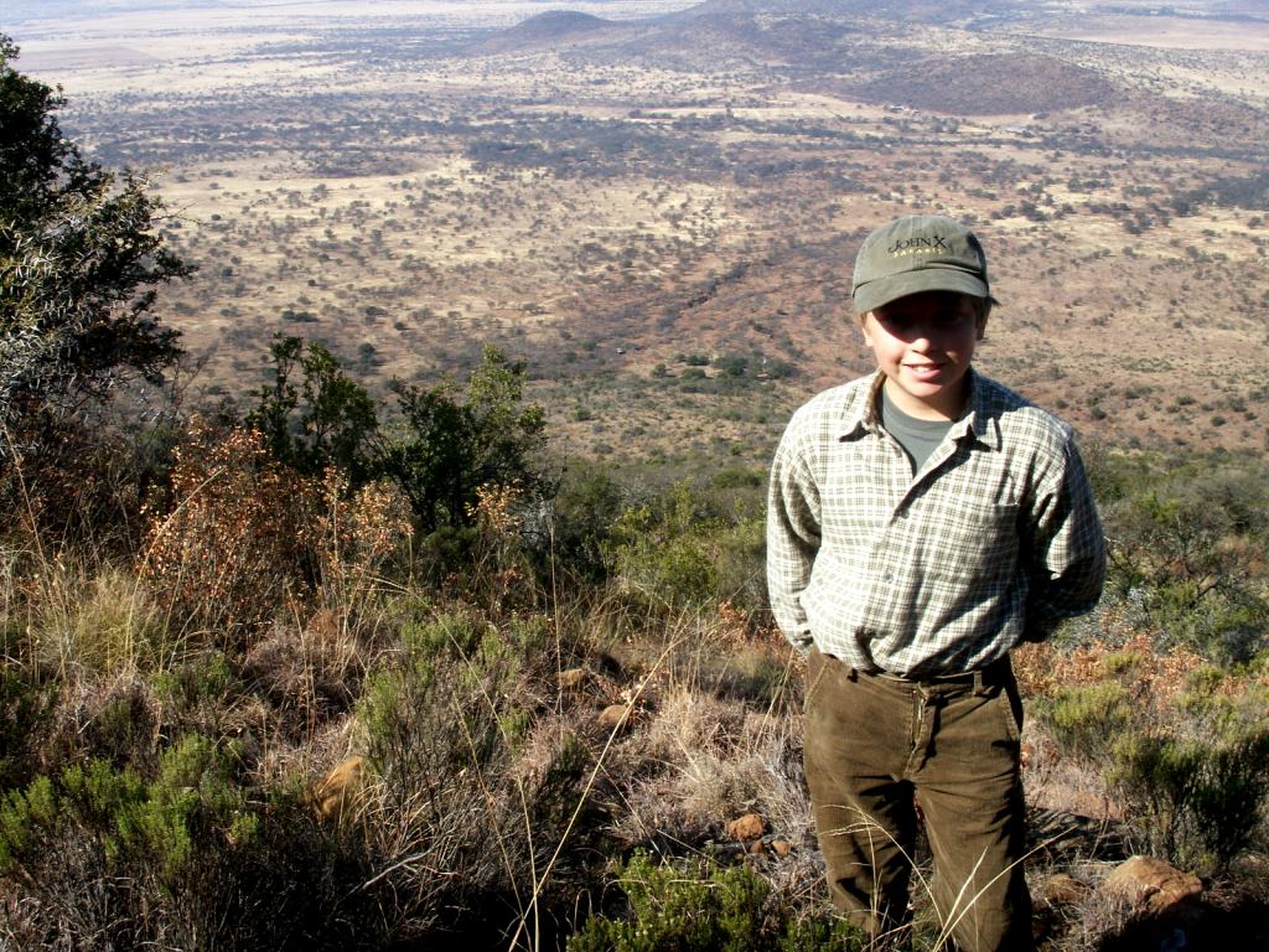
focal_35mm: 37
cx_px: 634
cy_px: 476
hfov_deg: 50.1
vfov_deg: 38.7
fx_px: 1356
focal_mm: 7.7
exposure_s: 1/125
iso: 50
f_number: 7.1
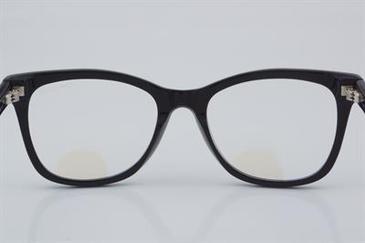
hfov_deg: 24.6
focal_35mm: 82
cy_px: 122
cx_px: 182
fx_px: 836
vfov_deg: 16.5
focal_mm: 55
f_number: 32
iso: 100
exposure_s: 1/4
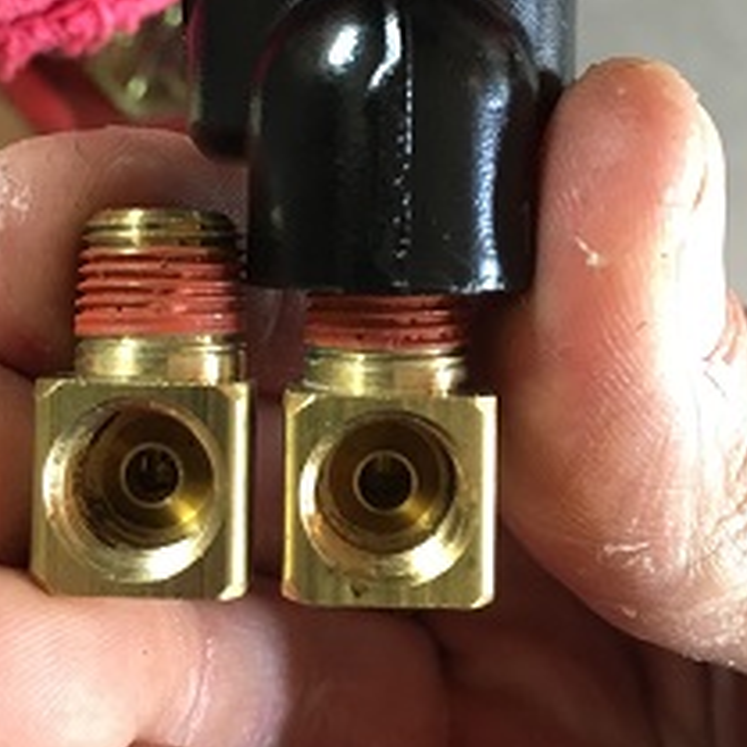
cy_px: 225
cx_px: 322
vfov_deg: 34.2
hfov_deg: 34.6
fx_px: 1196
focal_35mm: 49
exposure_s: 1/15
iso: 200
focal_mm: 4.15
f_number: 2.2
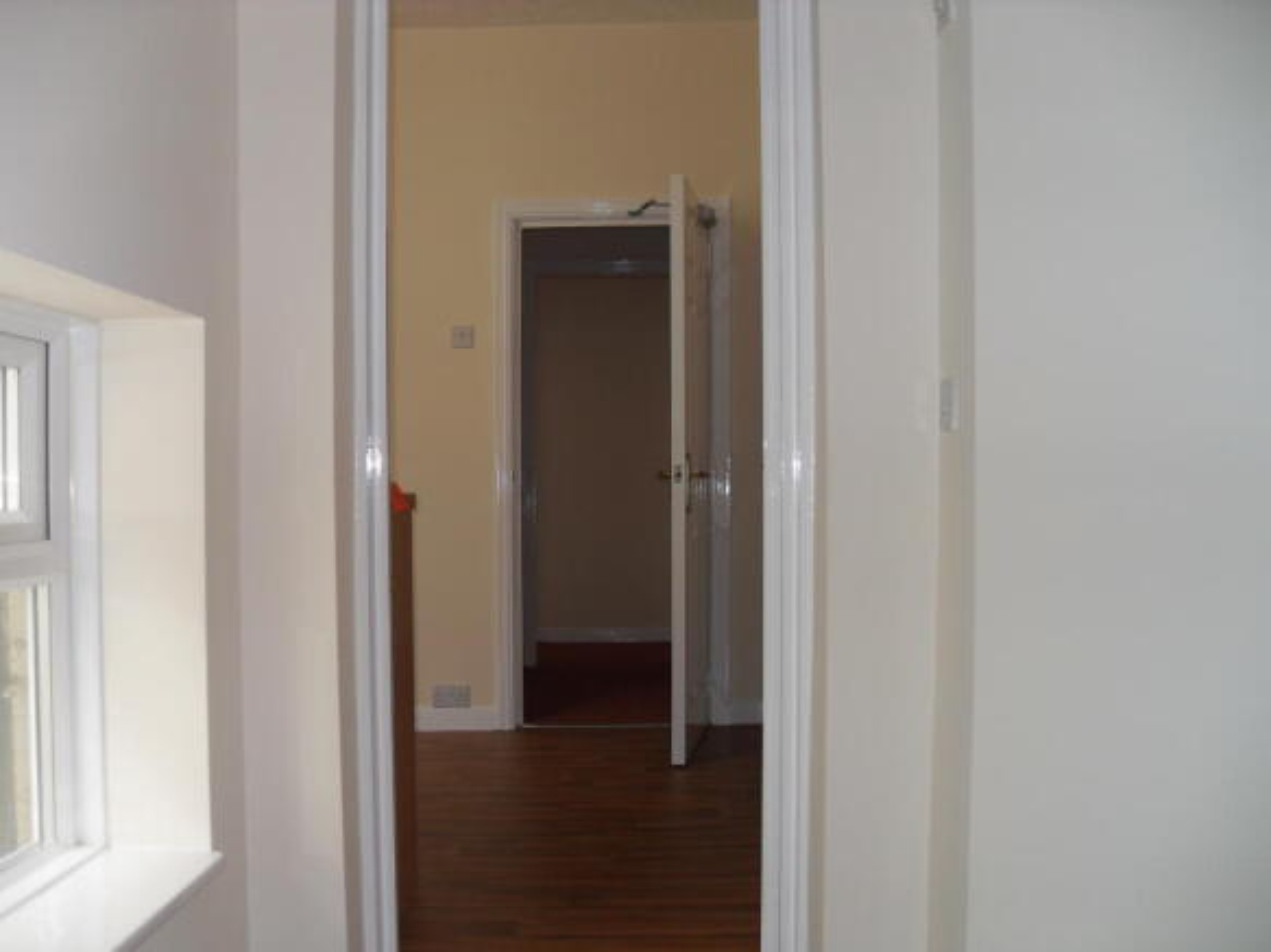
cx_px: 636
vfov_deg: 41.8
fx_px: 1248
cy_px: 476
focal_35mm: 34
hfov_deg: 54.0
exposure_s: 1/45
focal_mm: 6.3
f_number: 2.8
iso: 100
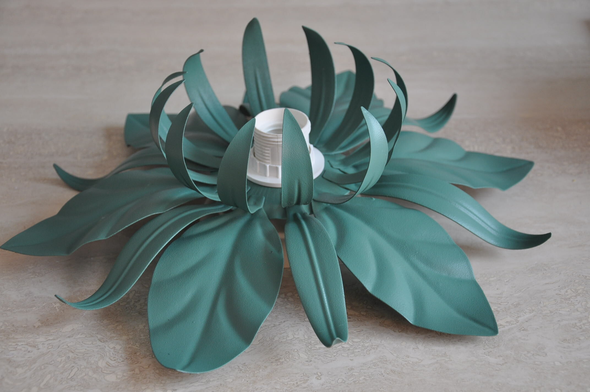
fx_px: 1105
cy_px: 196
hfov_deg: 29.9
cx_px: 295
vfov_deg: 20.1
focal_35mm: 68
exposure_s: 1/60
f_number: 4.8
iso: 500
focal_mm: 45
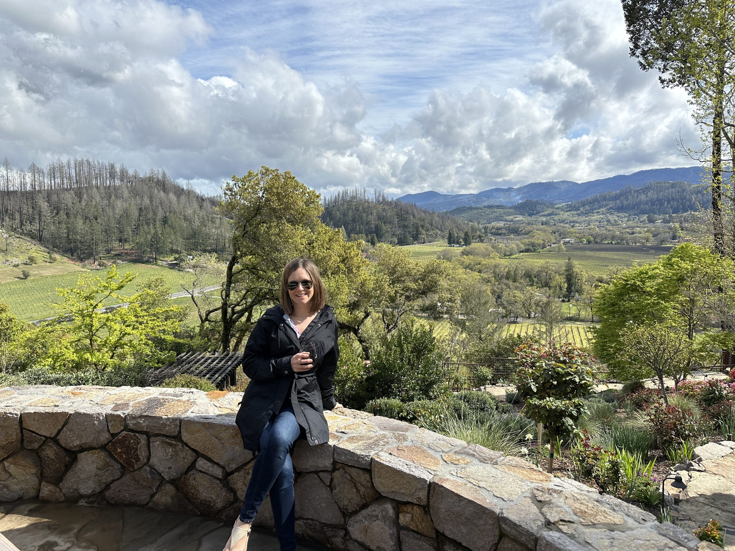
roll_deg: +0.1
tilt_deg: -7.3
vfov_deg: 56.8
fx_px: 510
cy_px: 276
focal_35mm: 24
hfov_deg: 71.6
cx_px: 368
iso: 80
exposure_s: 1/4545
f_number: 1.78
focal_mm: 6.86
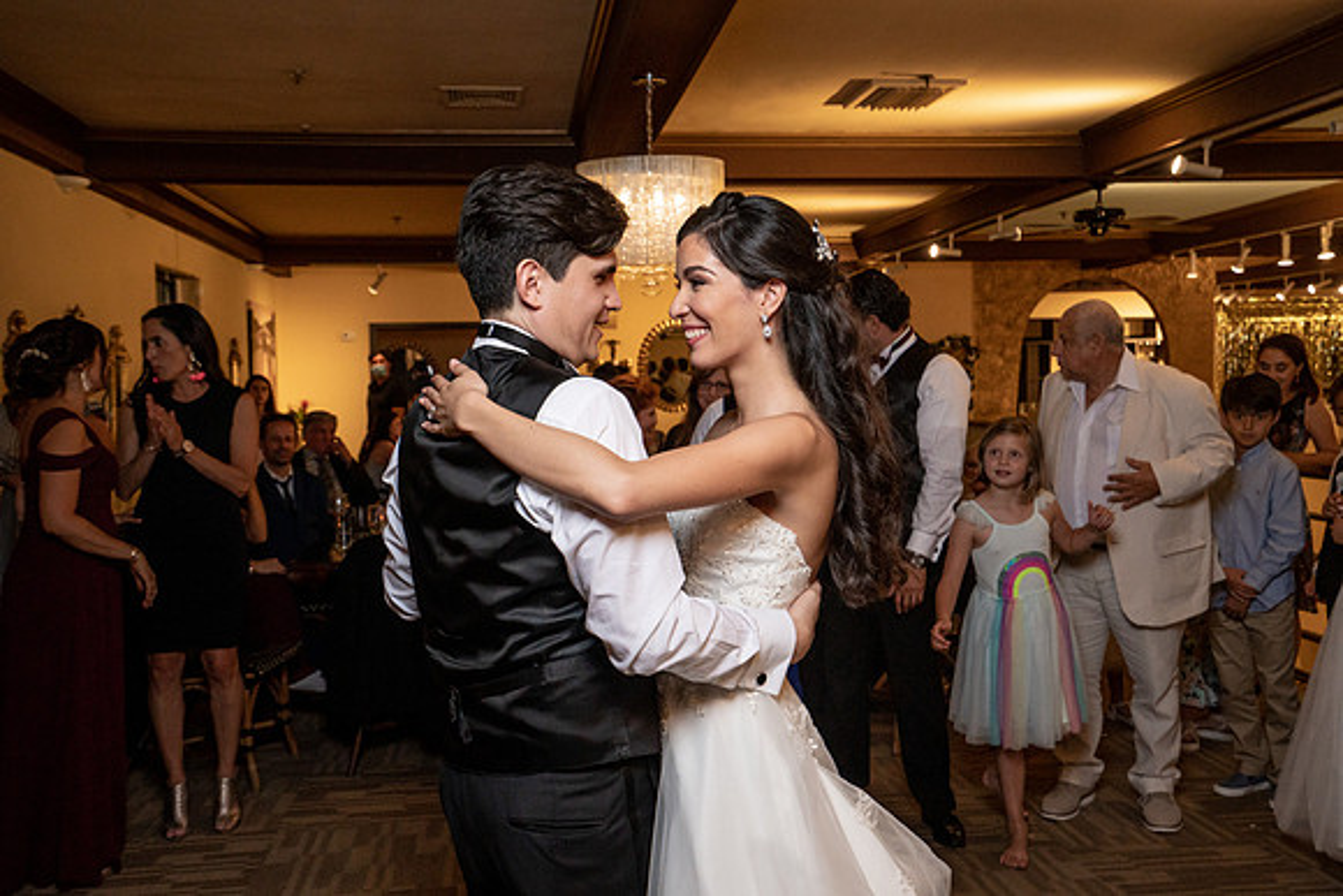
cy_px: 448
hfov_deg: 53.3
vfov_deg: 37.0
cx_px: 672
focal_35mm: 36
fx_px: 1339
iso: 2000
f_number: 5.6
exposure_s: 1/200
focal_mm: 35
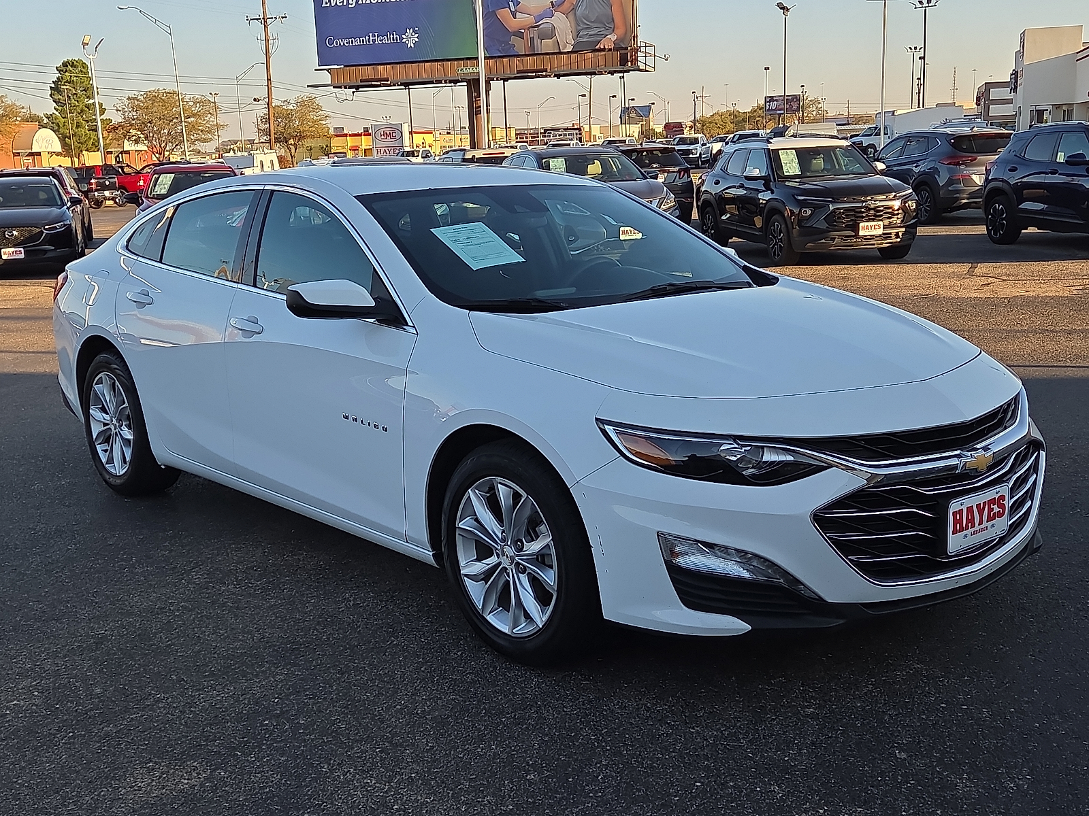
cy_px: 408
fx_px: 1258
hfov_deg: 46.8
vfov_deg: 36.0
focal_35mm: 40
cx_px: 544
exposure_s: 1/526
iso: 25
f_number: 1.8
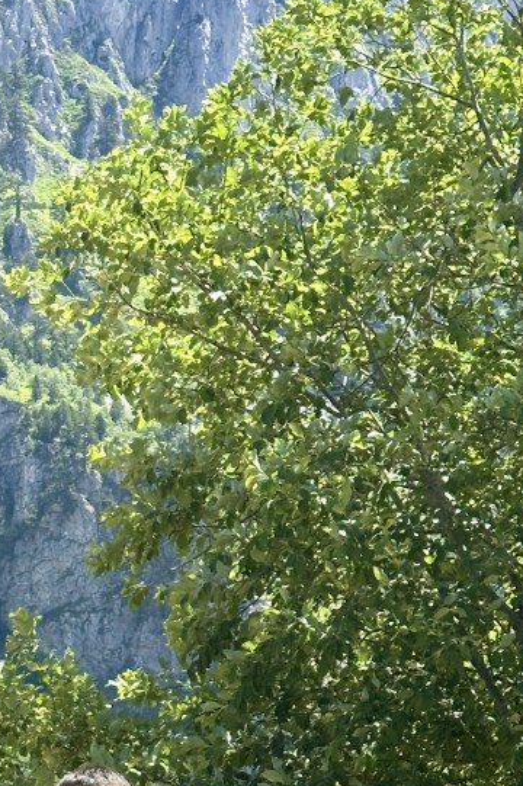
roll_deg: +1.4
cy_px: 1008
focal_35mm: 133
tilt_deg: -2.8
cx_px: -228
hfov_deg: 10.0
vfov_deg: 14.8
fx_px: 2902
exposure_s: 1/1639
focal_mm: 6.86
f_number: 1.78
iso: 64
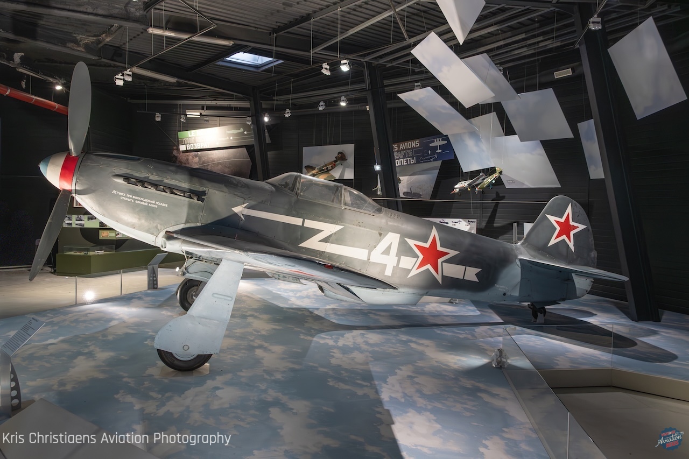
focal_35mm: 28
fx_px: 542
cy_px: 224
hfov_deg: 64.8
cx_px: 359
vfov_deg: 45.9
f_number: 7.1
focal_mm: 24
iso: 1250
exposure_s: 1/20
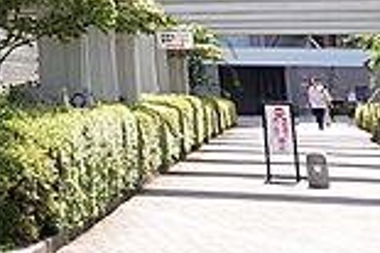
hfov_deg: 19.6
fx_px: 981
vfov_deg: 13.1
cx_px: -159
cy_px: -224
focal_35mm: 93
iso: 125
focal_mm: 8.8
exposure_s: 1/200
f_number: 4
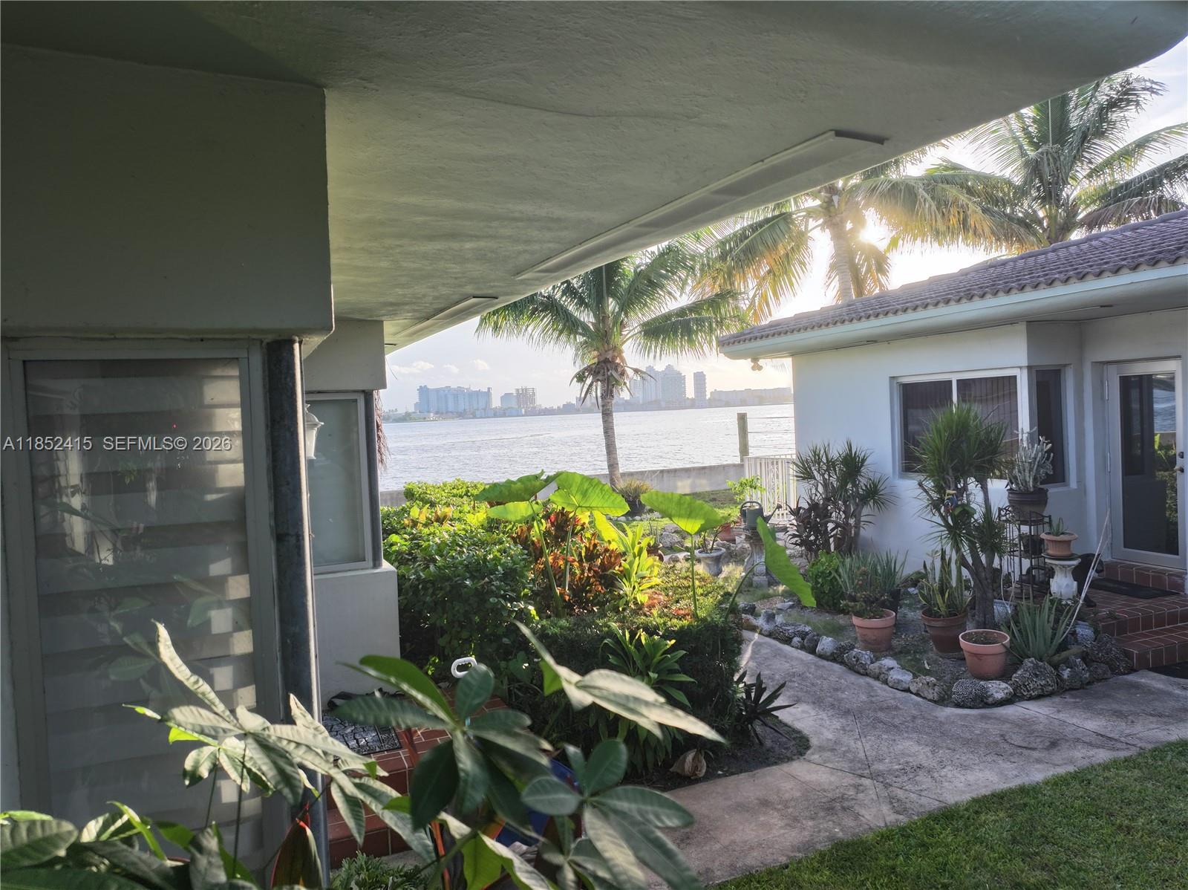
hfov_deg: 71.6
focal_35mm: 24
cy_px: 445
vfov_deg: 56.8
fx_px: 823
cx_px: 594
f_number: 3.2
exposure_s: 1/160
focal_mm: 12.29
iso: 100
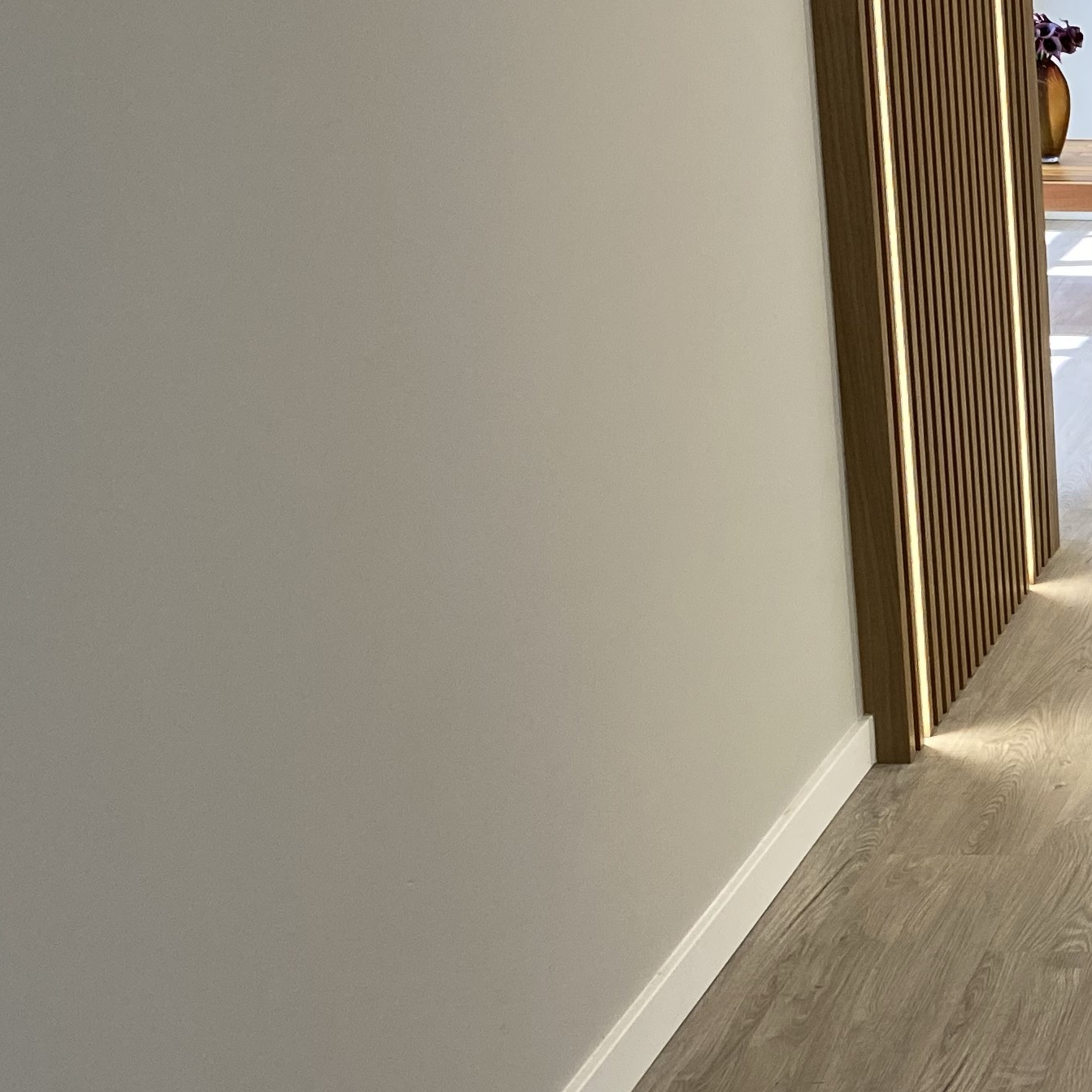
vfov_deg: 25.0
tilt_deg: -16.6
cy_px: 563
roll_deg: -1.4
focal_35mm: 69
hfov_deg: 21.5
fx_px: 2463
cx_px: 1573
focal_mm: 4.25
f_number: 1.8
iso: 80
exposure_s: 1/120
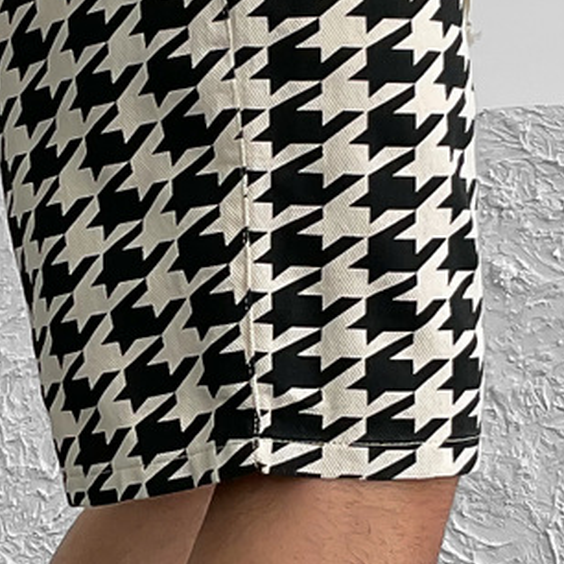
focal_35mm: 134
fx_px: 2470
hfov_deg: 13.0
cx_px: 101
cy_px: 417
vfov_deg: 13.0
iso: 20
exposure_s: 1/120
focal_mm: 3
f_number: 1.8
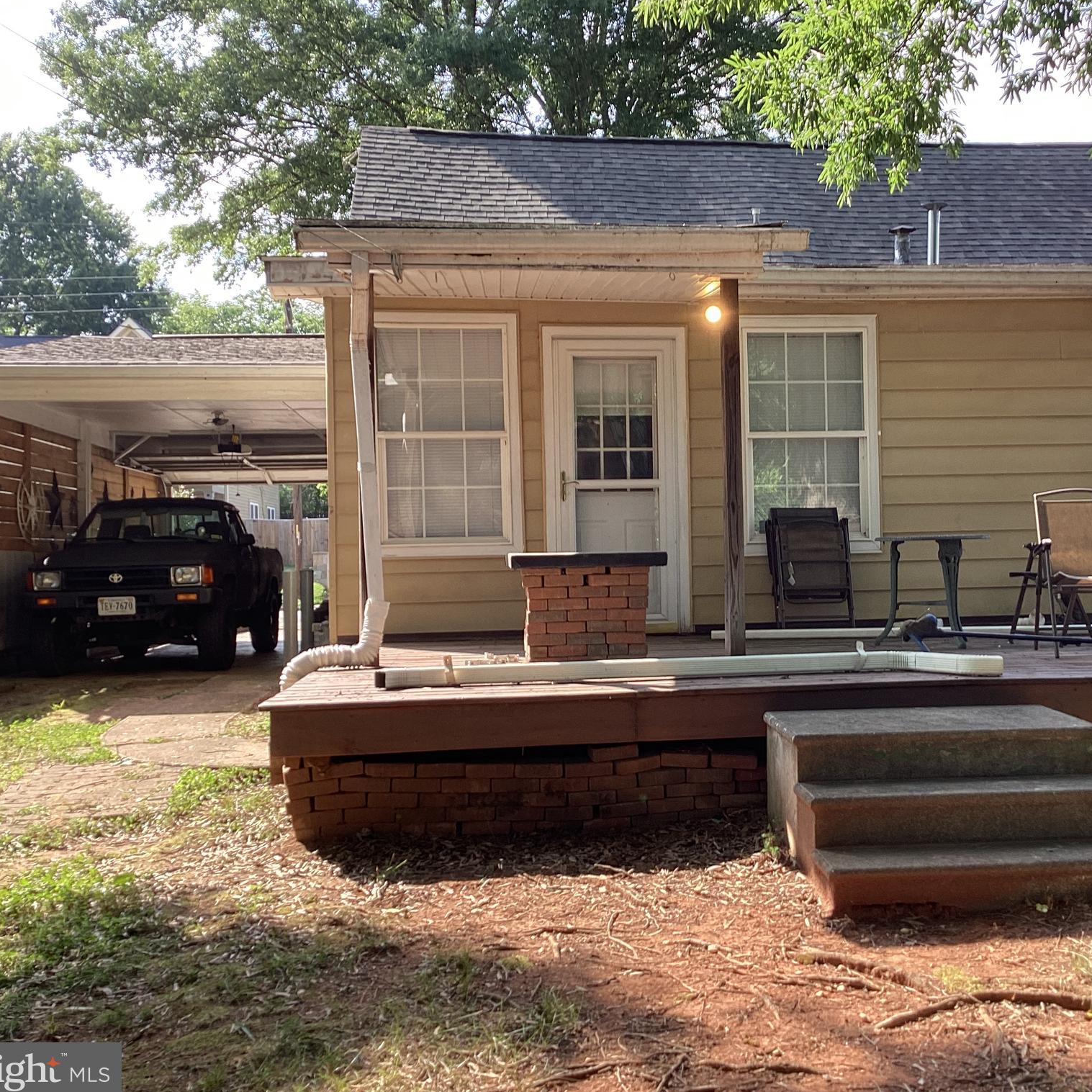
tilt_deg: -0.7
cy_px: 549
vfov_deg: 44.9
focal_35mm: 37
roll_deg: +0.5
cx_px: 679
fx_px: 1321
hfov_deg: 44.6
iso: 25
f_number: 2.4
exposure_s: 1/120
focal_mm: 3.3
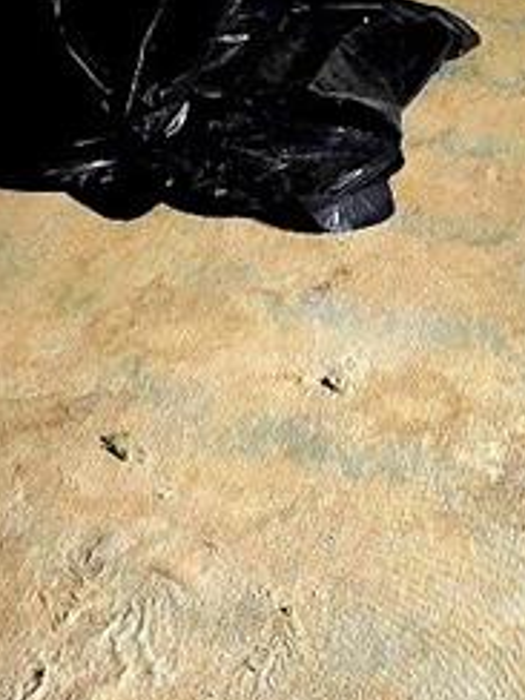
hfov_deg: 22.6
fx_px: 1294
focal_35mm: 64
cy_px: -359
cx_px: 433
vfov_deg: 23.8
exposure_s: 1/60.2
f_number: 2.2
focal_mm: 2.2
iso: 400
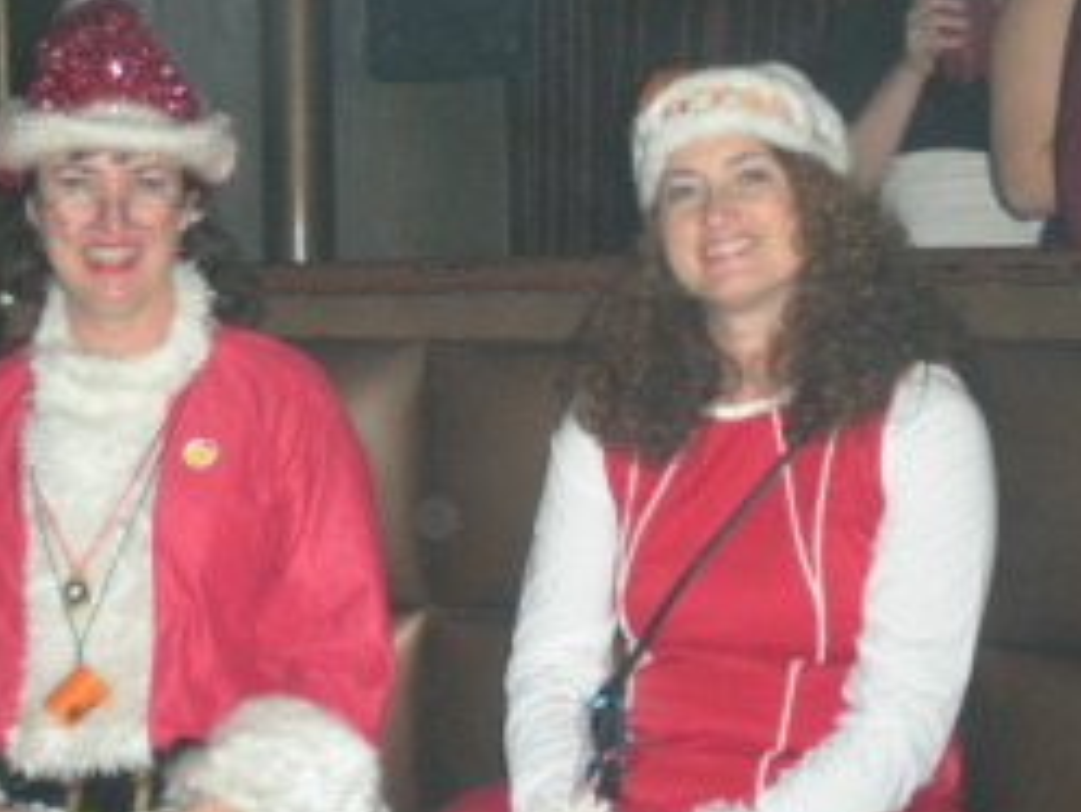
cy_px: 269
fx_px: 2062
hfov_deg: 29.4
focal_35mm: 66
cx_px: 482
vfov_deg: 22.2
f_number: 3.5
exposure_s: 1/60
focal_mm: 6.3
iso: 302
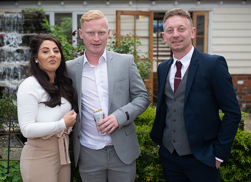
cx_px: 100
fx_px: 383
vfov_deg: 26.7
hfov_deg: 36.1
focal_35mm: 53
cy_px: 80
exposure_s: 1/800
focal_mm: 35
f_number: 2.2
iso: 100
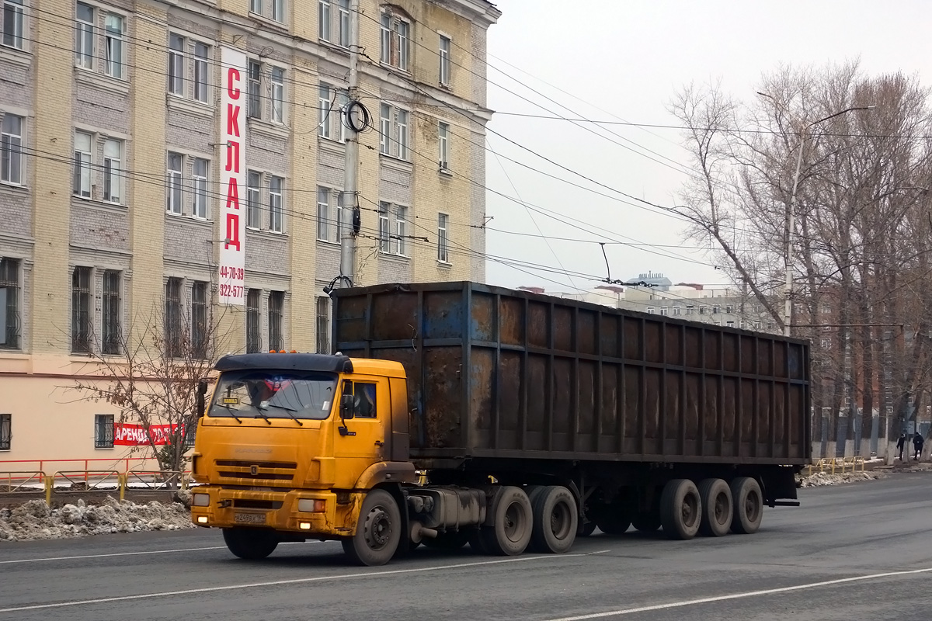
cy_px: 310
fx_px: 1476
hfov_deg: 35.1
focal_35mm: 57
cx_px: 466
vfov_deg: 23.8
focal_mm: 21.29
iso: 160
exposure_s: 1/500
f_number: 3.5
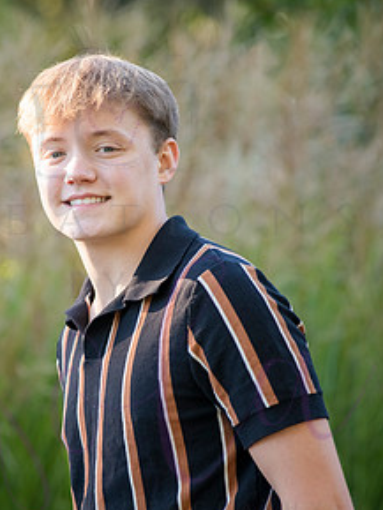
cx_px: 122
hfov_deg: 6.4
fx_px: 3420
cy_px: 282
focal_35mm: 232
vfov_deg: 8.5
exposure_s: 1/320
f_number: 5.6
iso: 800
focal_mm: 155
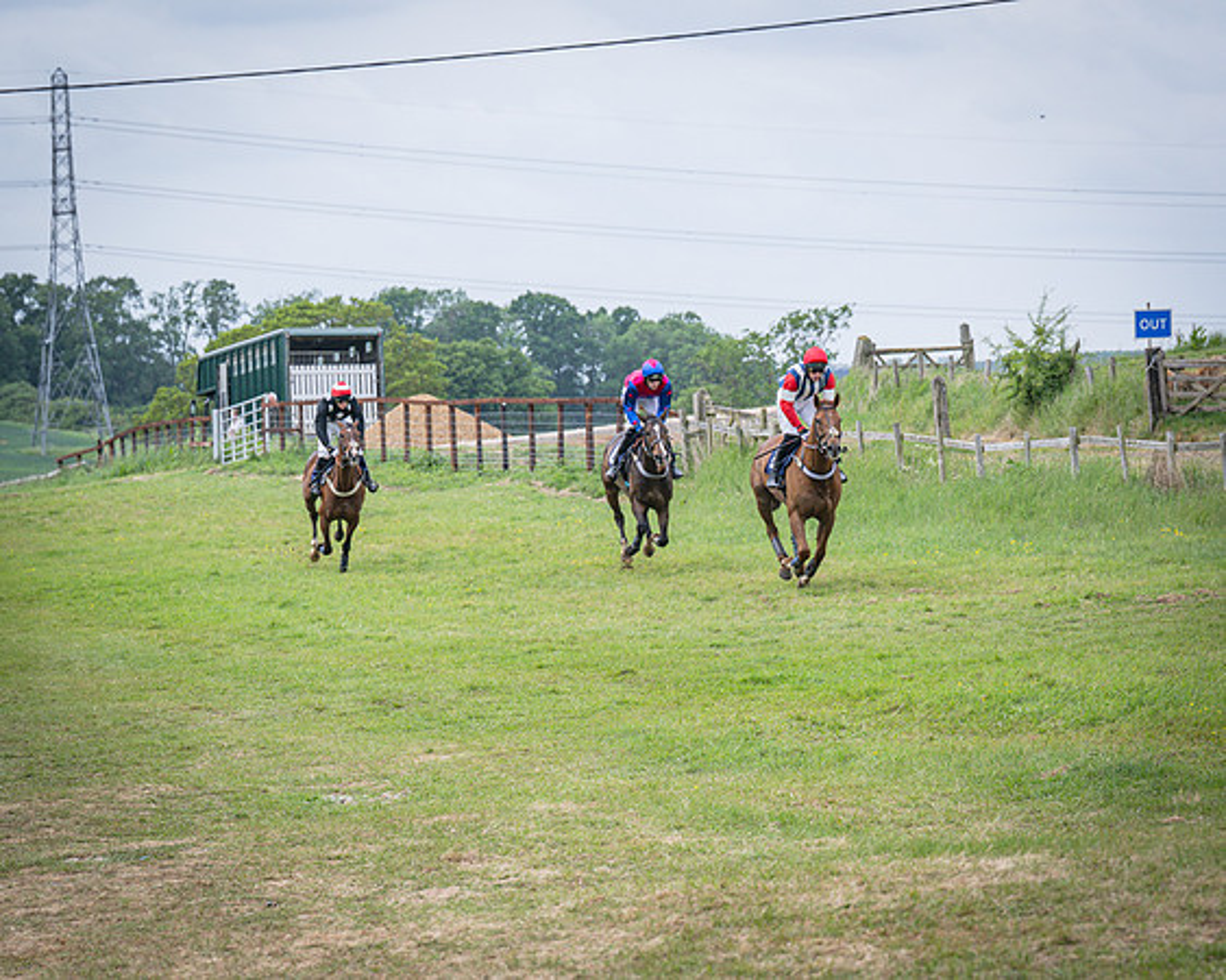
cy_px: 544
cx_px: 722
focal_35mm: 150
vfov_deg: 10.3
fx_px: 5458
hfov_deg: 12.8
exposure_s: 1/1600
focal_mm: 93
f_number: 5
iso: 400
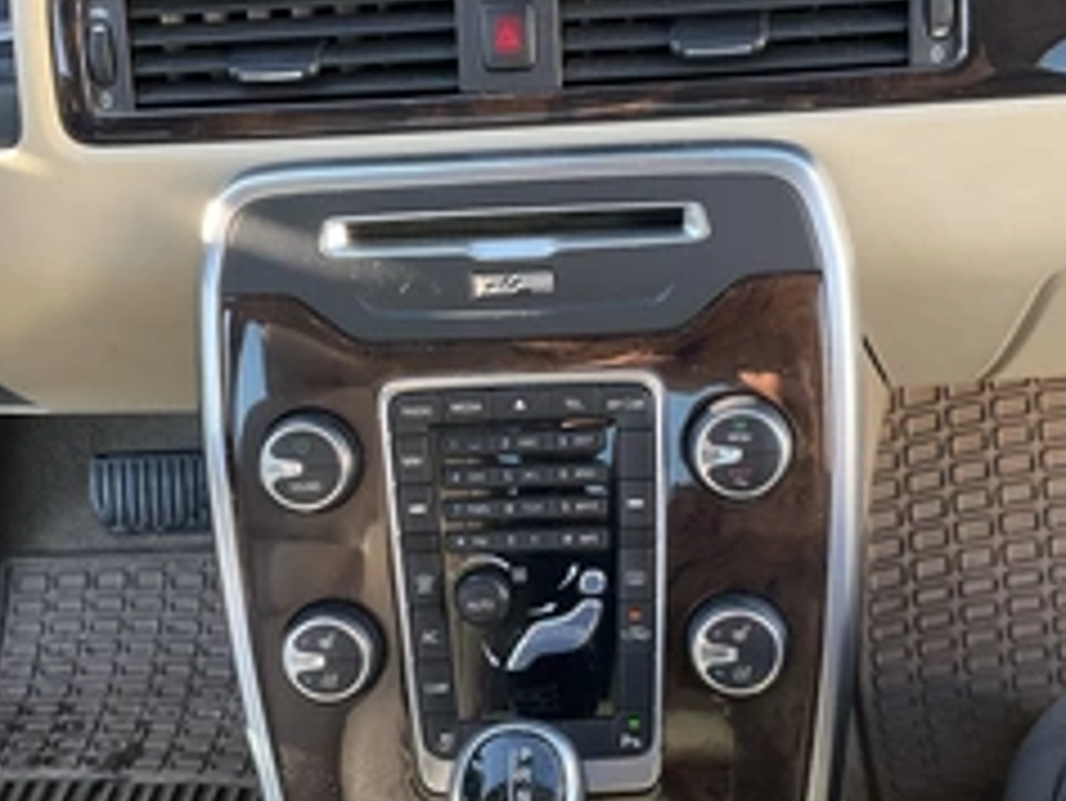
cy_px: 464
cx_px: 567
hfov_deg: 38.9
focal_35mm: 49
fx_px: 1510
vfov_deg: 29.7
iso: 64
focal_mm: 3
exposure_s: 1/122
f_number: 1.8
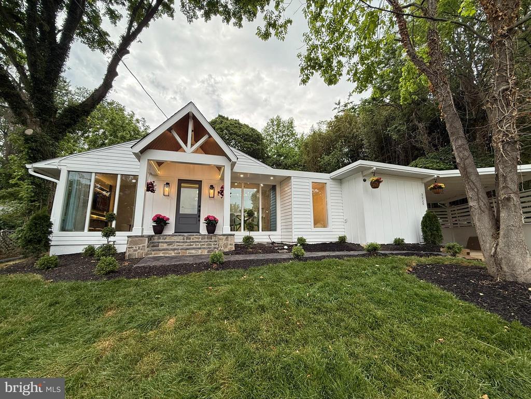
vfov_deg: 85.7
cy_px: 200
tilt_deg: +9.7
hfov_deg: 102.1
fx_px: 215
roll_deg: -0.1
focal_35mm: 14
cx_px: 266
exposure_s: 1/152
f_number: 2.2
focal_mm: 2.22
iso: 64
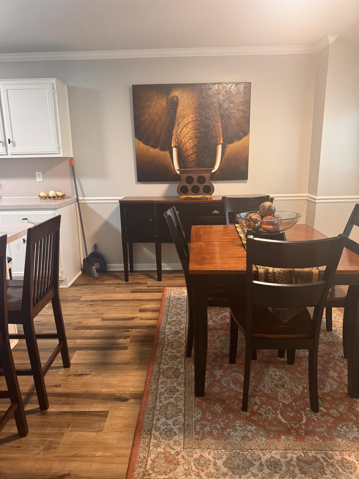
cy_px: 240
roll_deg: +1.7
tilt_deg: -14.1
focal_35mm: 24
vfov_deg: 71.6
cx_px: 180
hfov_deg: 56.8
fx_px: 332
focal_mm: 6.76
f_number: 1.78
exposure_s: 1/60
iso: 400
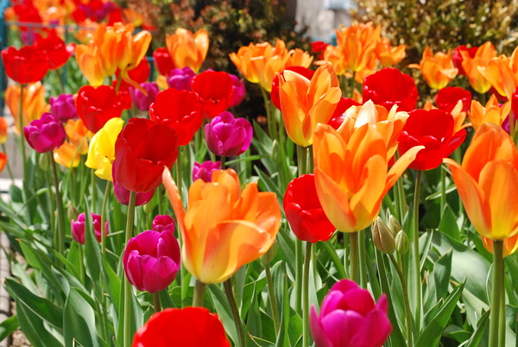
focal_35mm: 99
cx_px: 259
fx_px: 1427
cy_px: 174
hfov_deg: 20.6
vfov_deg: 13.9
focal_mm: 66
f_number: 13
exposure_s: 1/1250
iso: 1600
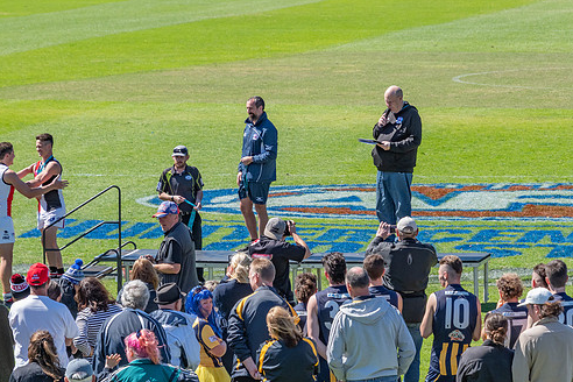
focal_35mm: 269
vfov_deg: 5.1
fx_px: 4281
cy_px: 189
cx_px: 238
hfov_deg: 7.7
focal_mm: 145
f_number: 8
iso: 800
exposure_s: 1/1250
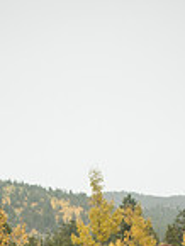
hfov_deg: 13.3
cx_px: 44
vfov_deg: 16.8
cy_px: 310
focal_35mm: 111
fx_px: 790
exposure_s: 1/160
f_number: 2.8
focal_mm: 28
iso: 320
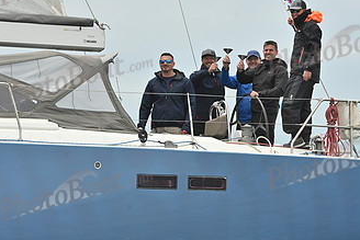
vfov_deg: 6.4
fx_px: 2161
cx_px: 211
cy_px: 120
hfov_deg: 9.5
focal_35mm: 216
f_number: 9
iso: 320
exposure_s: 1/1000
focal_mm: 122
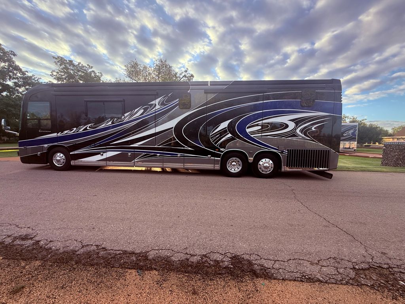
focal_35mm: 14
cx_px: 202
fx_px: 164
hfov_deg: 102.1
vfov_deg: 85.7
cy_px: 152
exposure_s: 1/285
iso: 50
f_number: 2.2
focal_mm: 2.22
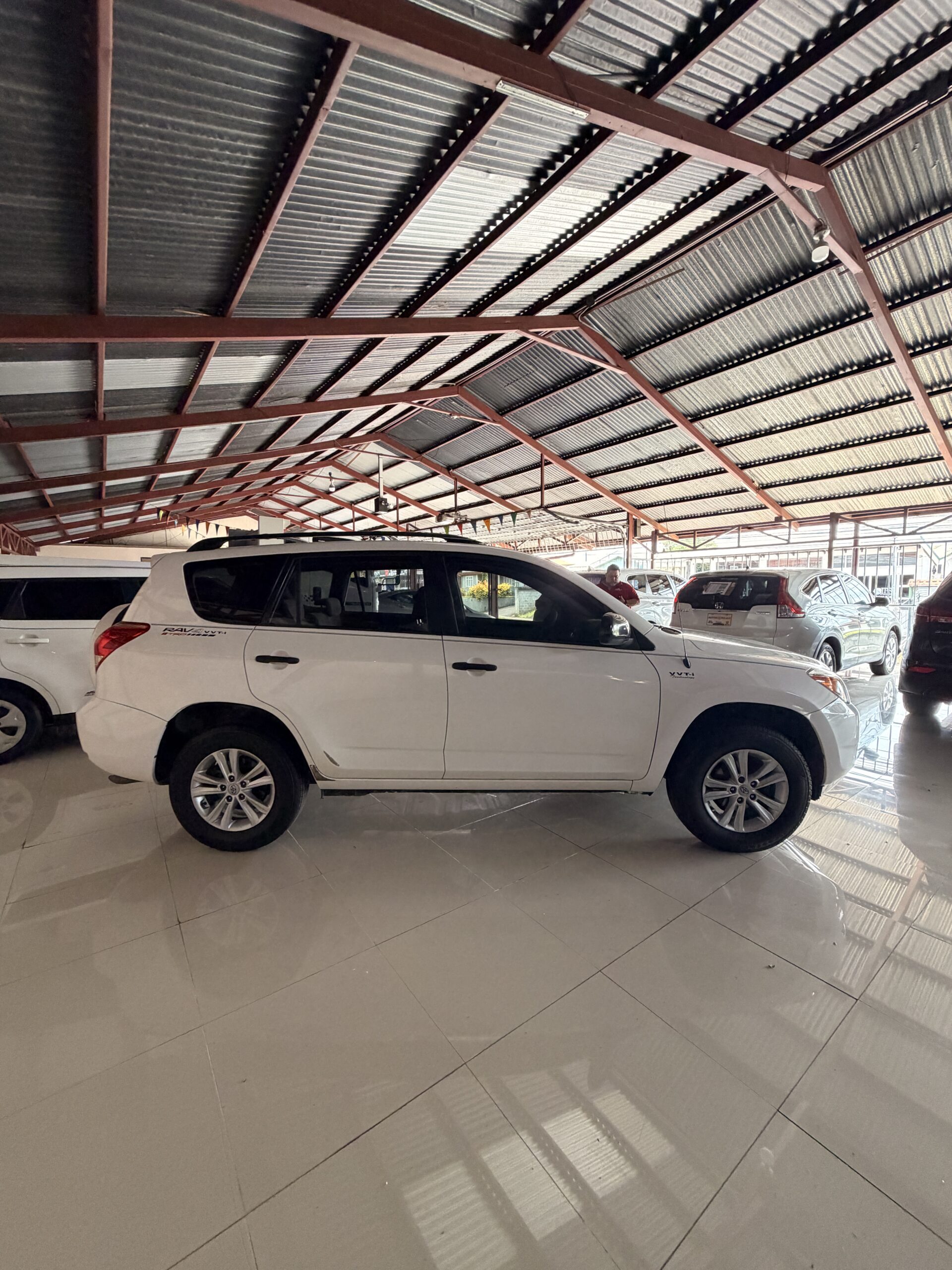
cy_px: 635
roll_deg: +2.1
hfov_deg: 85.7
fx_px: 513
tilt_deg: -3.5
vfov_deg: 102.1
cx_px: 476
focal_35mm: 14
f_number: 2.2
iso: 320
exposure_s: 1/96
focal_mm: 2.22
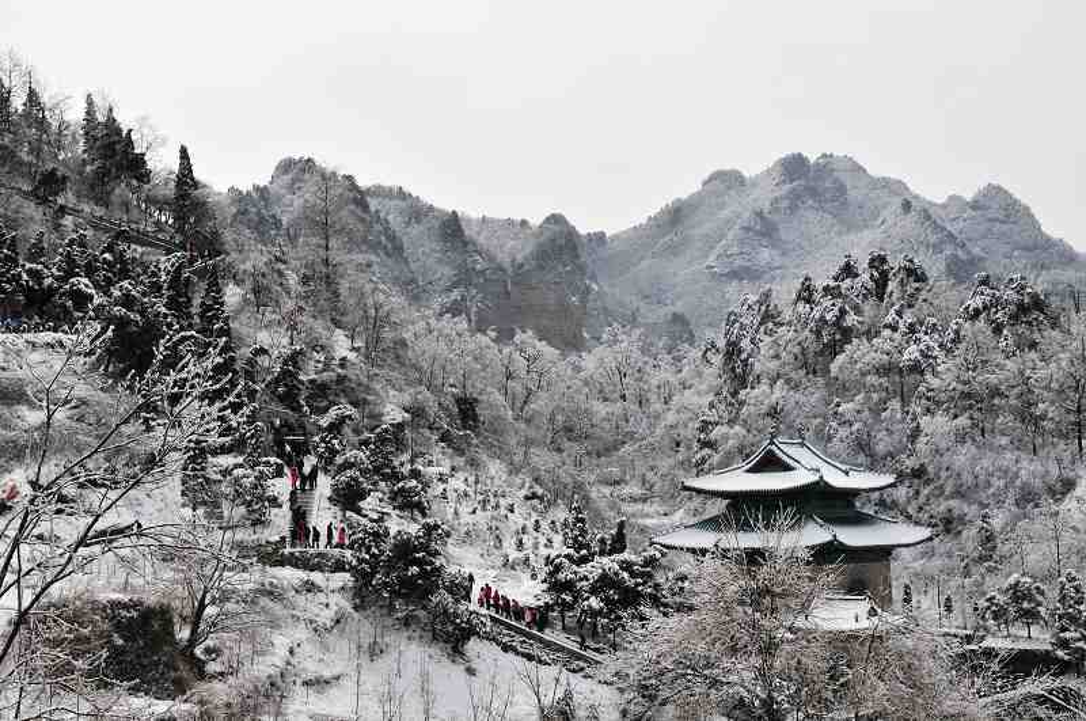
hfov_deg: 41.2
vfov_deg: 28.0
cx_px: 543
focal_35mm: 48
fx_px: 1446
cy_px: 360
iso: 200
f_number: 5.6
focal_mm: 32
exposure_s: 1/3000
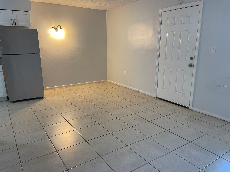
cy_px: 86
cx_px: 115
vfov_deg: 53.1
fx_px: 173
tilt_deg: -13.4
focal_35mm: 26
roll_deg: +0.0
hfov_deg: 67.3
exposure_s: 1/60
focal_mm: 5.1
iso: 100
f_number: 1.6
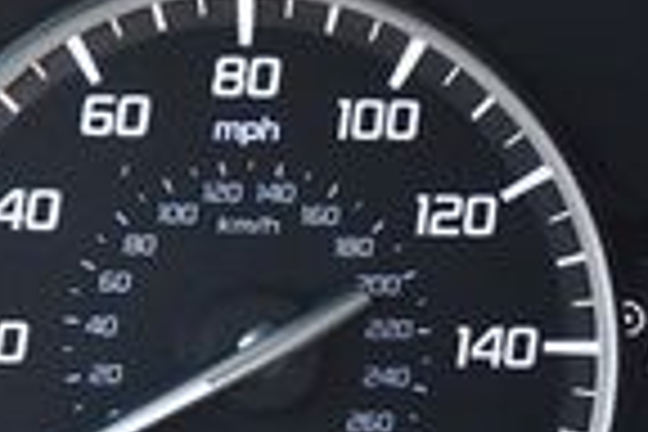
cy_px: 7
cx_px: -320
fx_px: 2160
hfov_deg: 15.7
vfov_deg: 11.3
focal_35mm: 120
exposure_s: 1/160
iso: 800
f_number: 3.5
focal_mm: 18
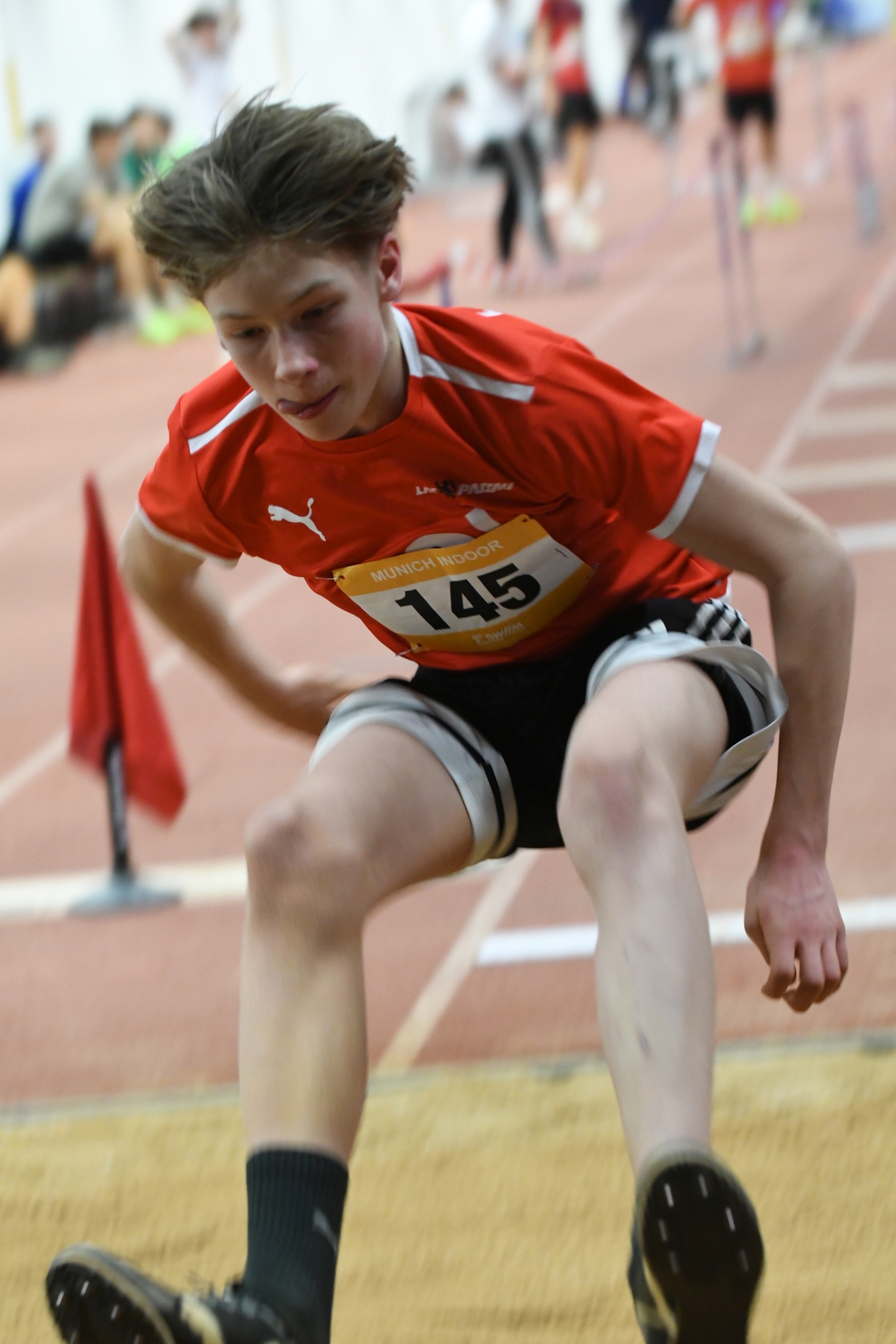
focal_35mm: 147
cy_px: 672
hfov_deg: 9.3
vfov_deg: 14.0
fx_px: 5488
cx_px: 448
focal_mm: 98
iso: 3600
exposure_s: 1/160
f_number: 5
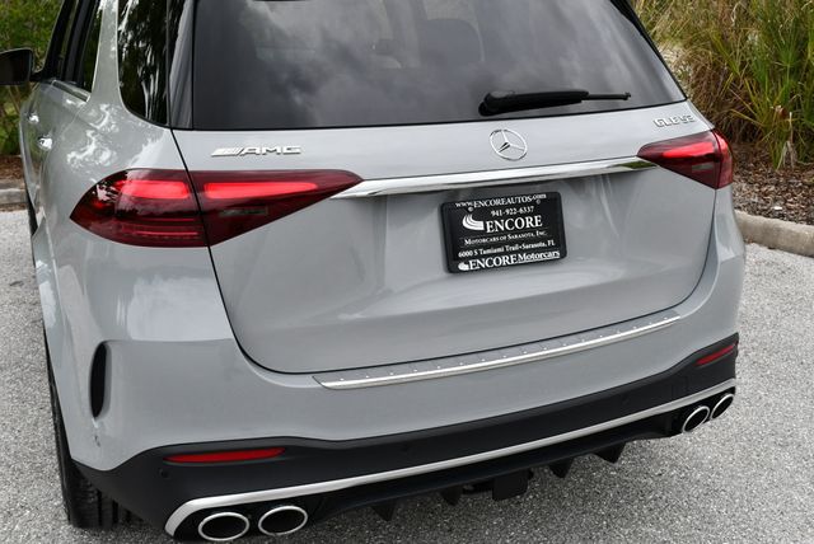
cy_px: 272
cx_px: 407
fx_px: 905
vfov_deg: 33.5
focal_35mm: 40
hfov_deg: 48.4
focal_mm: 20
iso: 110
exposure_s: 1/250
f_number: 8
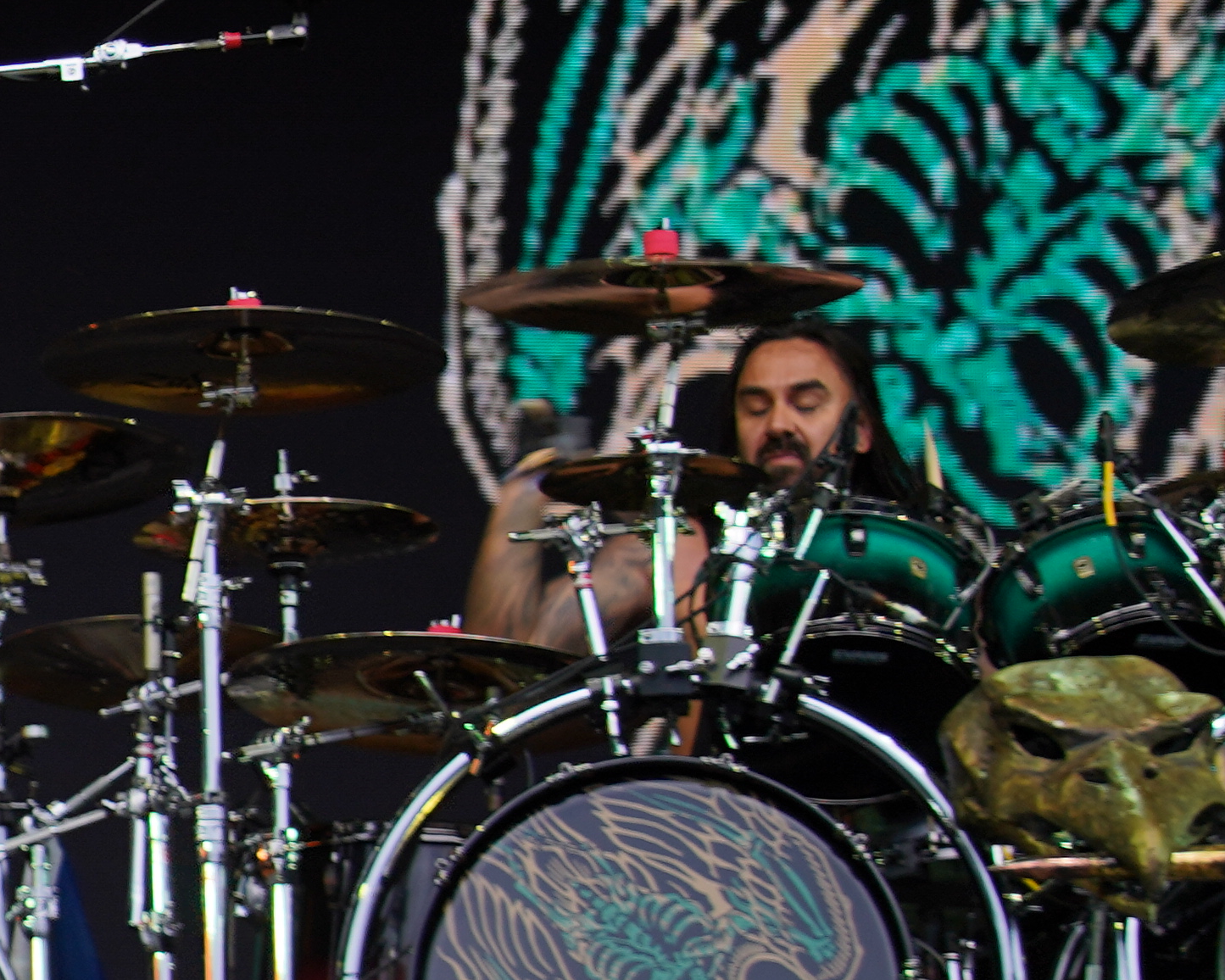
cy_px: 840
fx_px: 6780
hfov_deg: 9.6
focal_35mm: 187
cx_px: -1283
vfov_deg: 8.2
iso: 100
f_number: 4
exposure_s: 1/100
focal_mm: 48
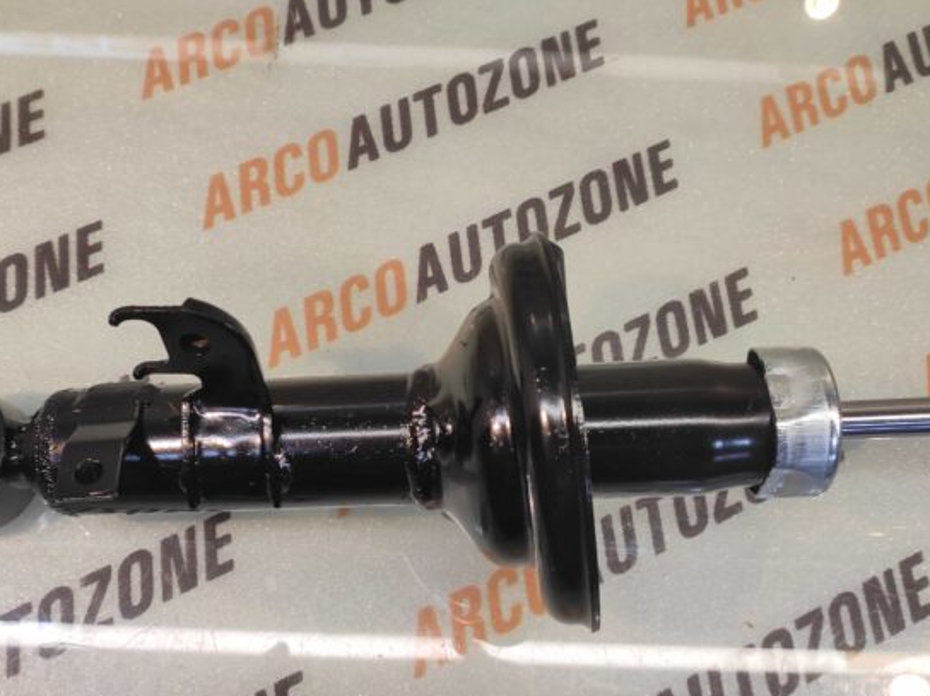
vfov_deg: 56.4
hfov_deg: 70.4
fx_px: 644
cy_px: 406
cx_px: 345
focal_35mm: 24
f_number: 1.79
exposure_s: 1/33
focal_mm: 4.74
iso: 117
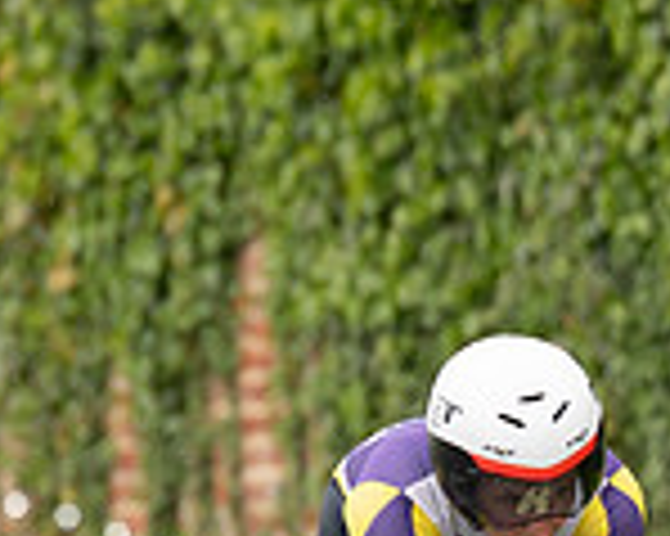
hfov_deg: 1.2
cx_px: 436
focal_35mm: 1552
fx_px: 30755
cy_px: 545
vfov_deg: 1.0
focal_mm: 200
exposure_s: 1/1000
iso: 320
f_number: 3.5
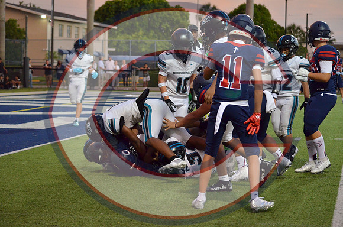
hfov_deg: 19.5
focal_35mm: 105
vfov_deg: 13.0
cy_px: 114
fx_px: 998
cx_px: 172
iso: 2500
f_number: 4.5
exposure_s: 1/500
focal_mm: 70
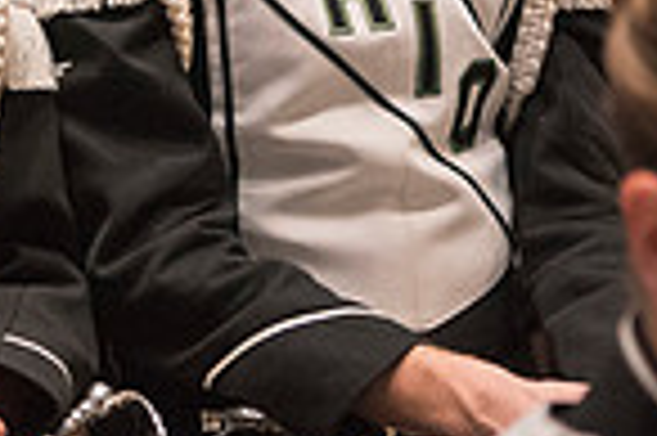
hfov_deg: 9.9
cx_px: 86
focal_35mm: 207
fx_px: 3773
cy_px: -366
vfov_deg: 6.5
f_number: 2.8
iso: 4000
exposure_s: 1/400
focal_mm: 52
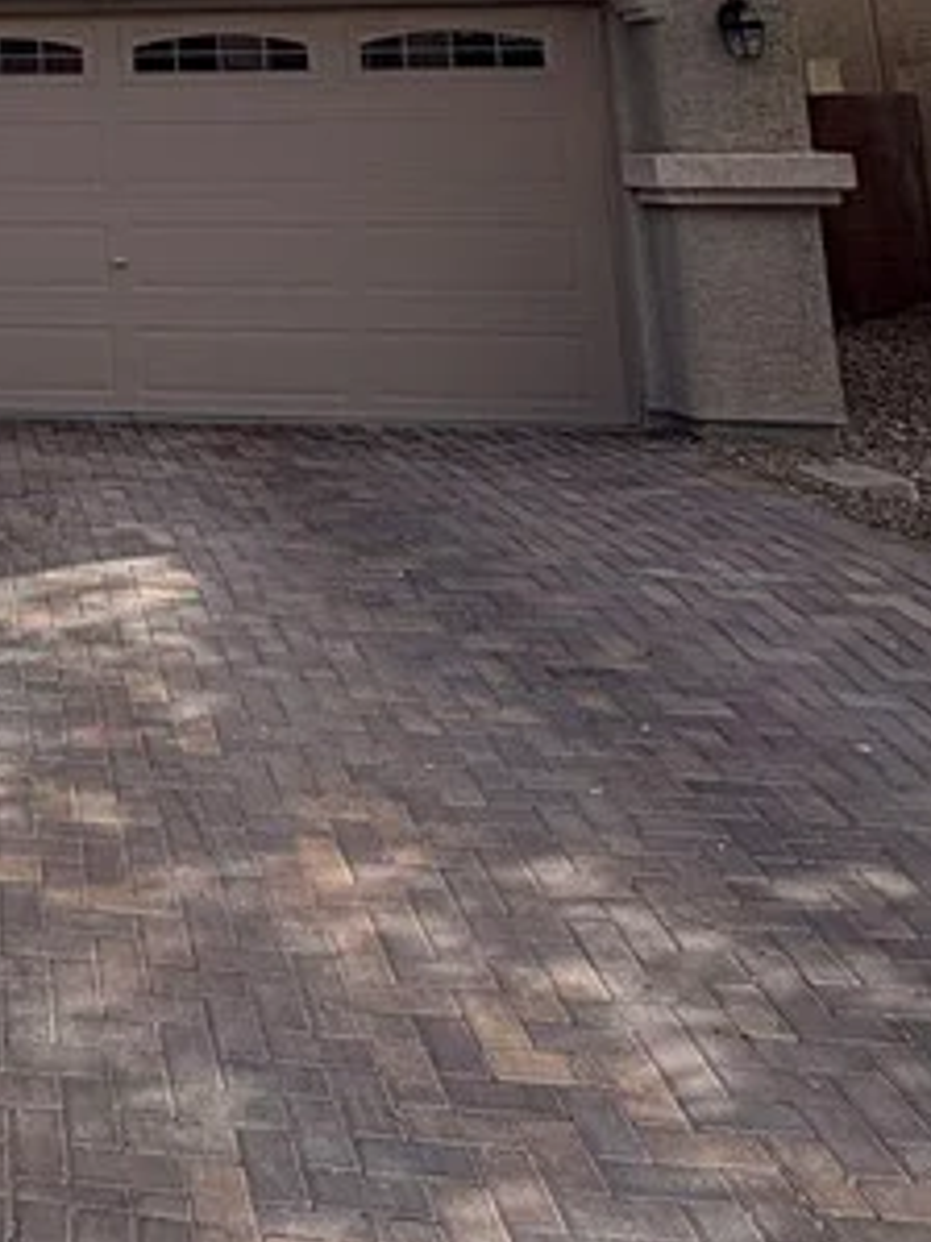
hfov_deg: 24.6
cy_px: -141
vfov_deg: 34.1
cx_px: -399
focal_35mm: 48
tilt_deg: +10.2
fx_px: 1723
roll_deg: -0.2
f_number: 2.2
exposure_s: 1/932
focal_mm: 2.22
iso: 50
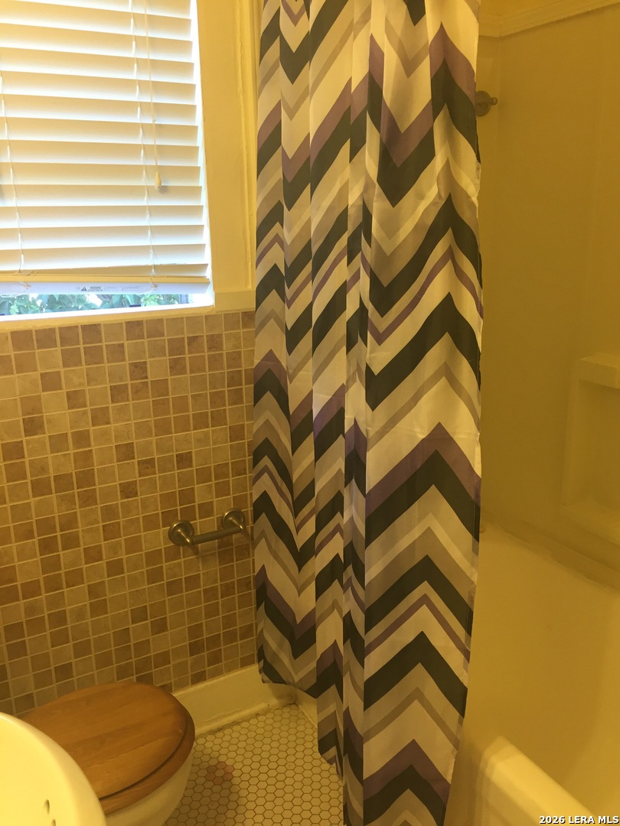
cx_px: 310
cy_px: 413
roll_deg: +0.7
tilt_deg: -15.2
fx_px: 693
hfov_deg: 48.2
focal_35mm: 29
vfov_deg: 61.7
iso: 80
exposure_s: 1/30
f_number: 2.2
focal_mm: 4.15
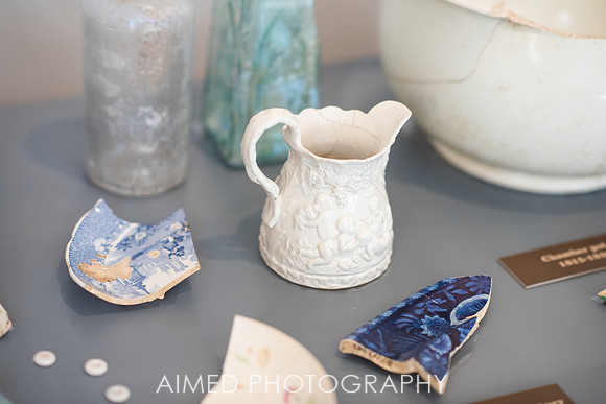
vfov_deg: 15.5
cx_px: 295
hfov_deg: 23.1
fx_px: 1484
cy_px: 199
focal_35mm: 88
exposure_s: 1/200
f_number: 2.2
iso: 1600
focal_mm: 85
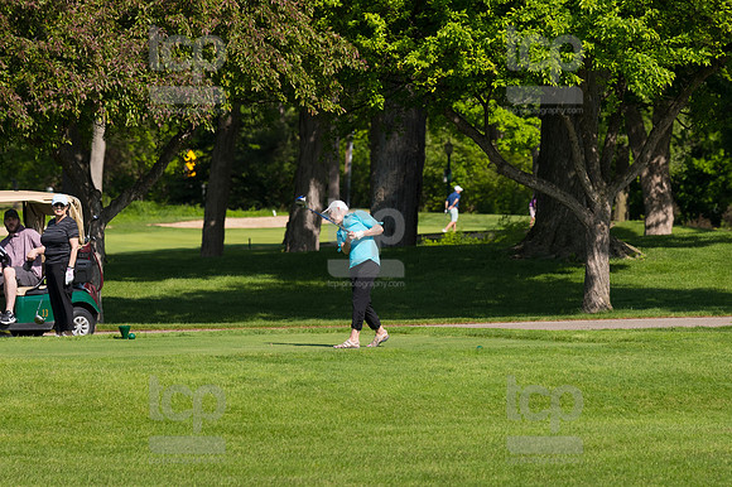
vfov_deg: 4.6
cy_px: 244
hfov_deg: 6.9
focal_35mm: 300
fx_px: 6096
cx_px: 366
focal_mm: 200
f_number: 5.6
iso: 320
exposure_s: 1/1600
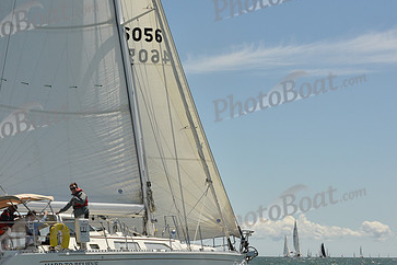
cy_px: 166
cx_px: 156
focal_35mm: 112
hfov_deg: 18.2
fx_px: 1235
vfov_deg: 12.2
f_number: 13
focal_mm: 70
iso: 320
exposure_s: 1/800
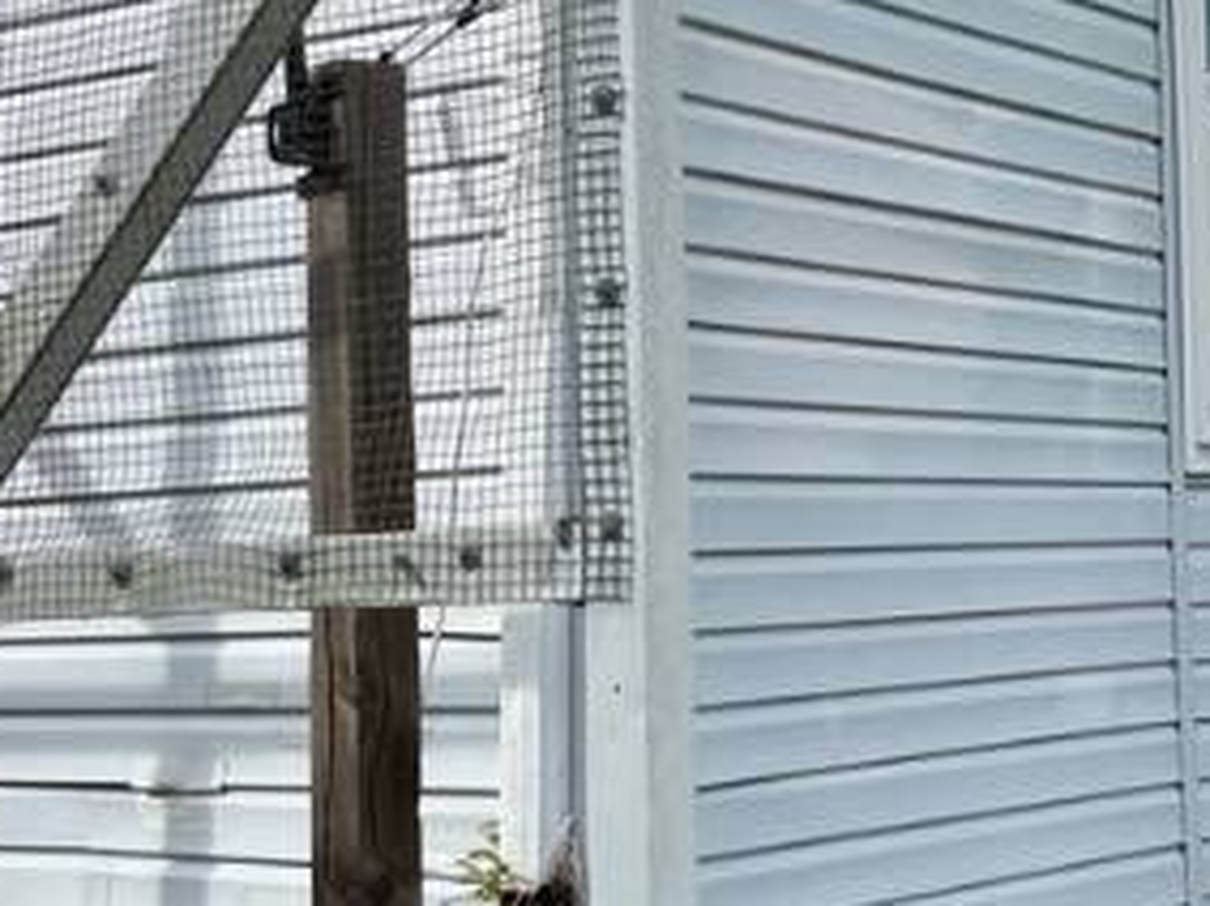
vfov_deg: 18.8
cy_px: 327
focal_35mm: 78
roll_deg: +2.5
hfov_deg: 24.6
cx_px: 1000
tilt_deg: +3.4
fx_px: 2725
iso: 50
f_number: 1.6
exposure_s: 1/3049
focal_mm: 5.1
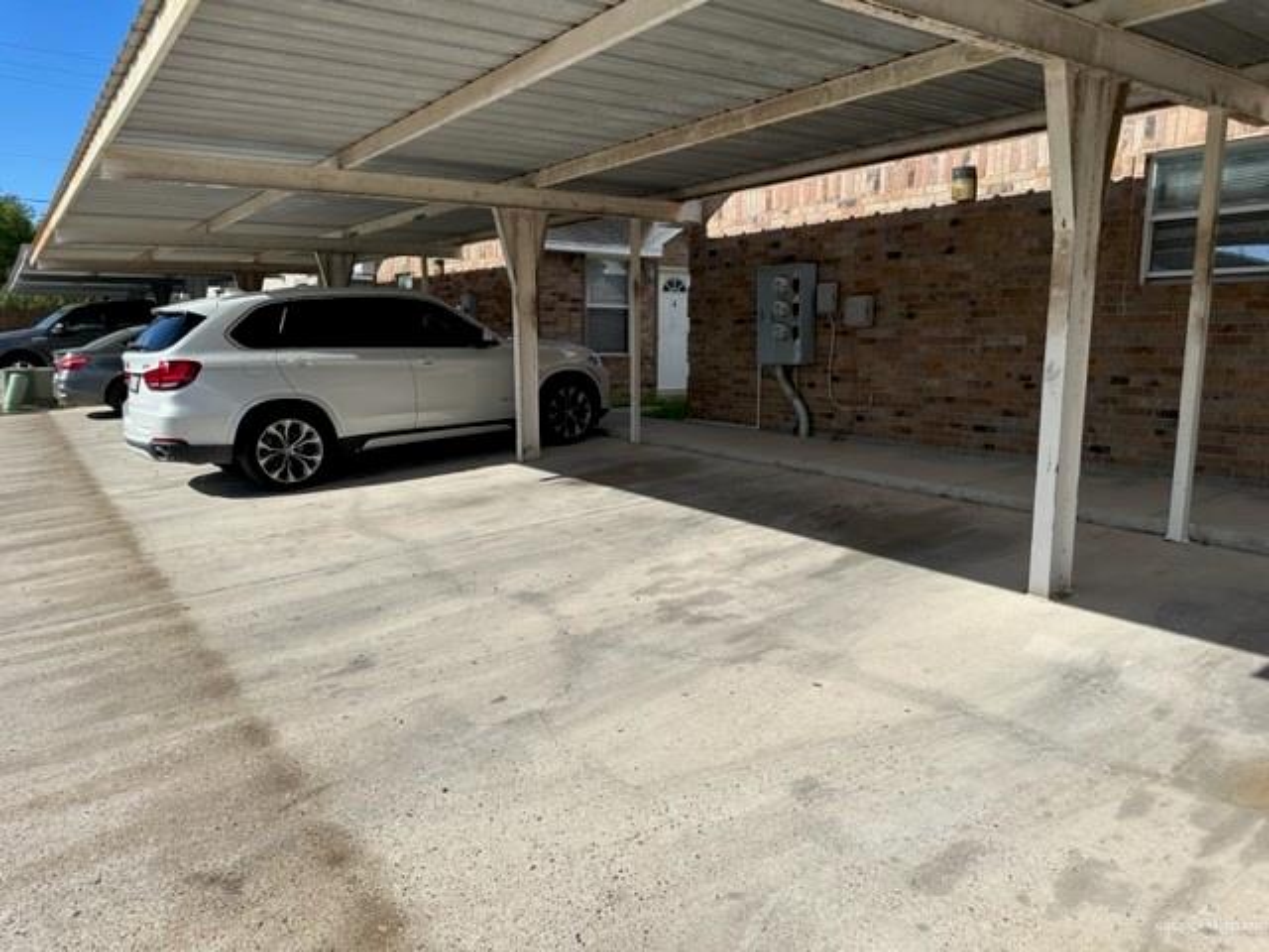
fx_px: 880
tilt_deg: -5.9
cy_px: 476
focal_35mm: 24
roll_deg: +0.6
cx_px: 634
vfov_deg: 56.8
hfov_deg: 71.6
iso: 80
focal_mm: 6.86
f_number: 1.78
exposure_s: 1/5525
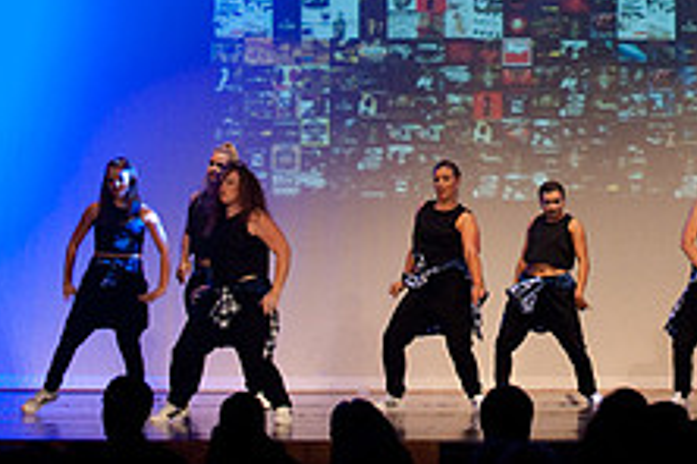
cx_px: 609
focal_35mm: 183
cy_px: -16
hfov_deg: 11.2
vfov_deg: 7.5
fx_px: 3543
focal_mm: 70
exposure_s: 1/200
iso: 3200
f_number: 4
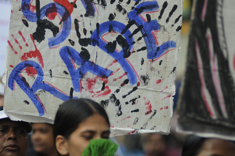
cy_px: 85
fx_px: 2353
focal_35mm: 361
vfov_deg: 3.8
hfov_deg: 5.7
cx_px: 115
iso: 400
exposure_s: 1/400
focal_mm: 135
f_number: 2.8
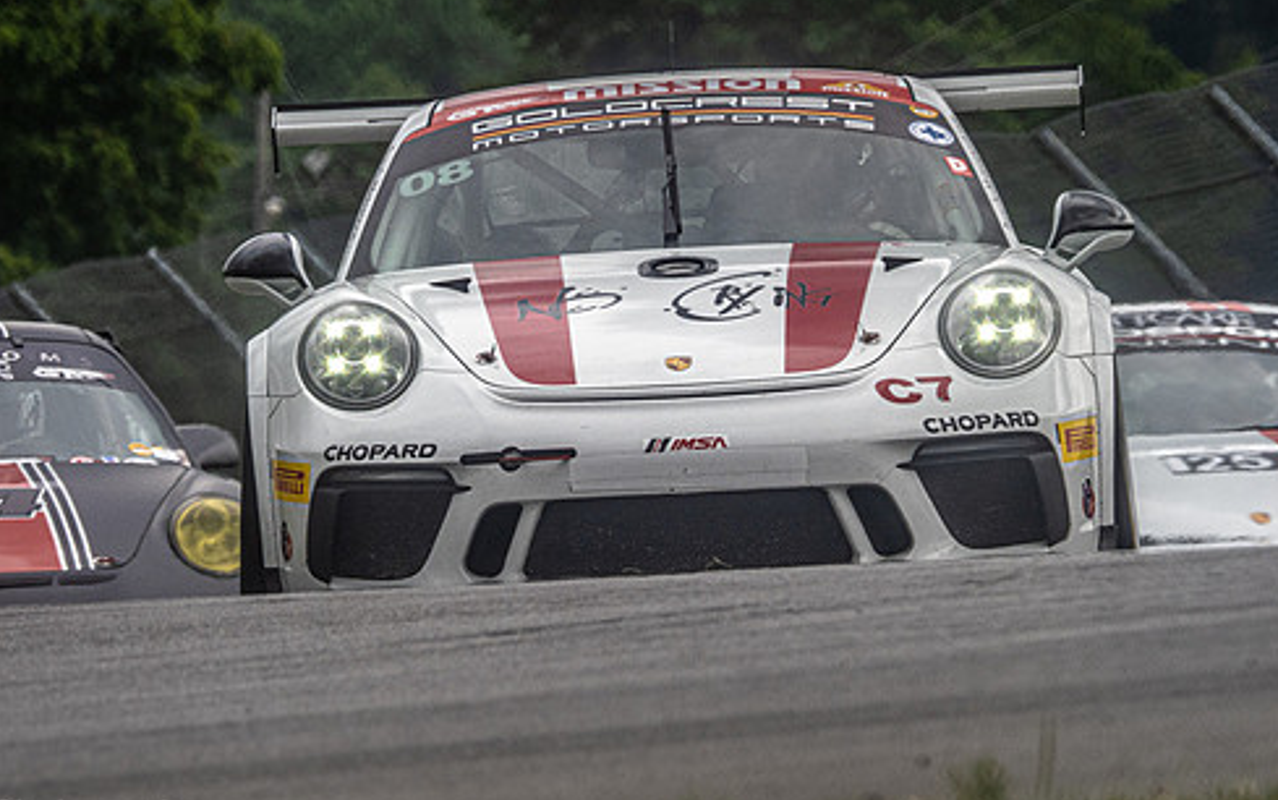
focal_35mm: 1057
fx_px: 36828
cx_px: 585
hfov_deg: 2.0
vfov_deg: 1.2
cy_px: 318
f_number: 10
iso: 320
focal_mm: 420
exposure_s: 1/320
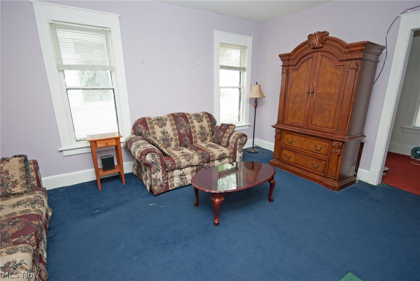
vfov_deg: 67.5
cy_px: 140
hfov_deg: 90.0
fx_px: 210
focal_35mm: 18
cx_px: 210
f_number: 4.5
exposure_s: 1/30
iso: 200
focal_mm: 12
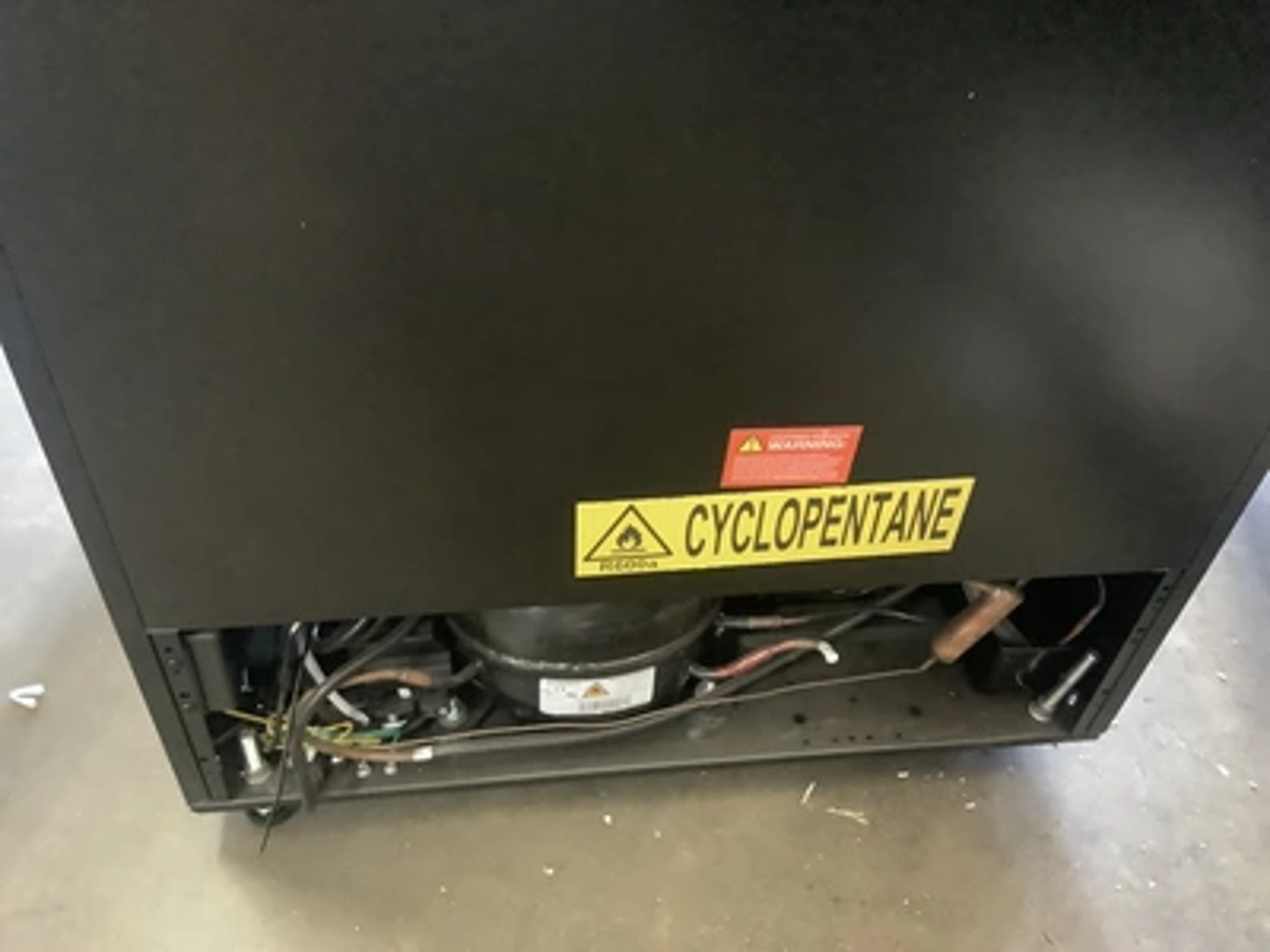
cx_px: 635
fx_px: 1137
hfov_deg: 58.4
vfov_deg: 45.4
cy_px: 476
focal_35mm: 31
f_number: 2.4
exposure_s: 1/20
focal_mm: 3.3
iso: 800
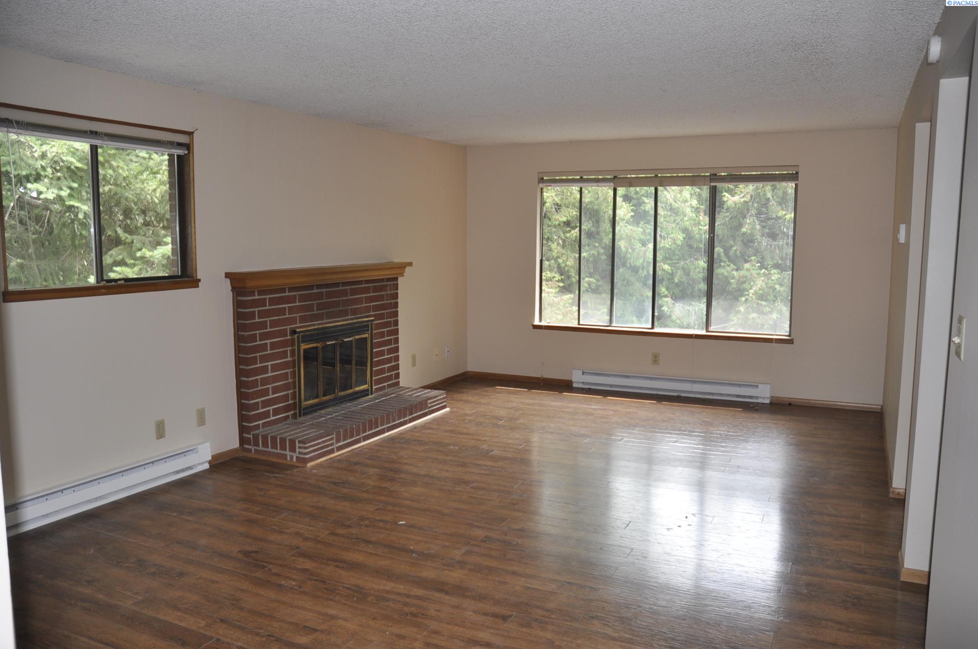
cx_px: 489
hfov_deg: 67.4
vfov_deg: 47.8
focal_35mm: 27
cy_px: 324
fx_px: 733
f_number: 3.5
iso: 400
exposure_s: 1/125
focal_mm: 18
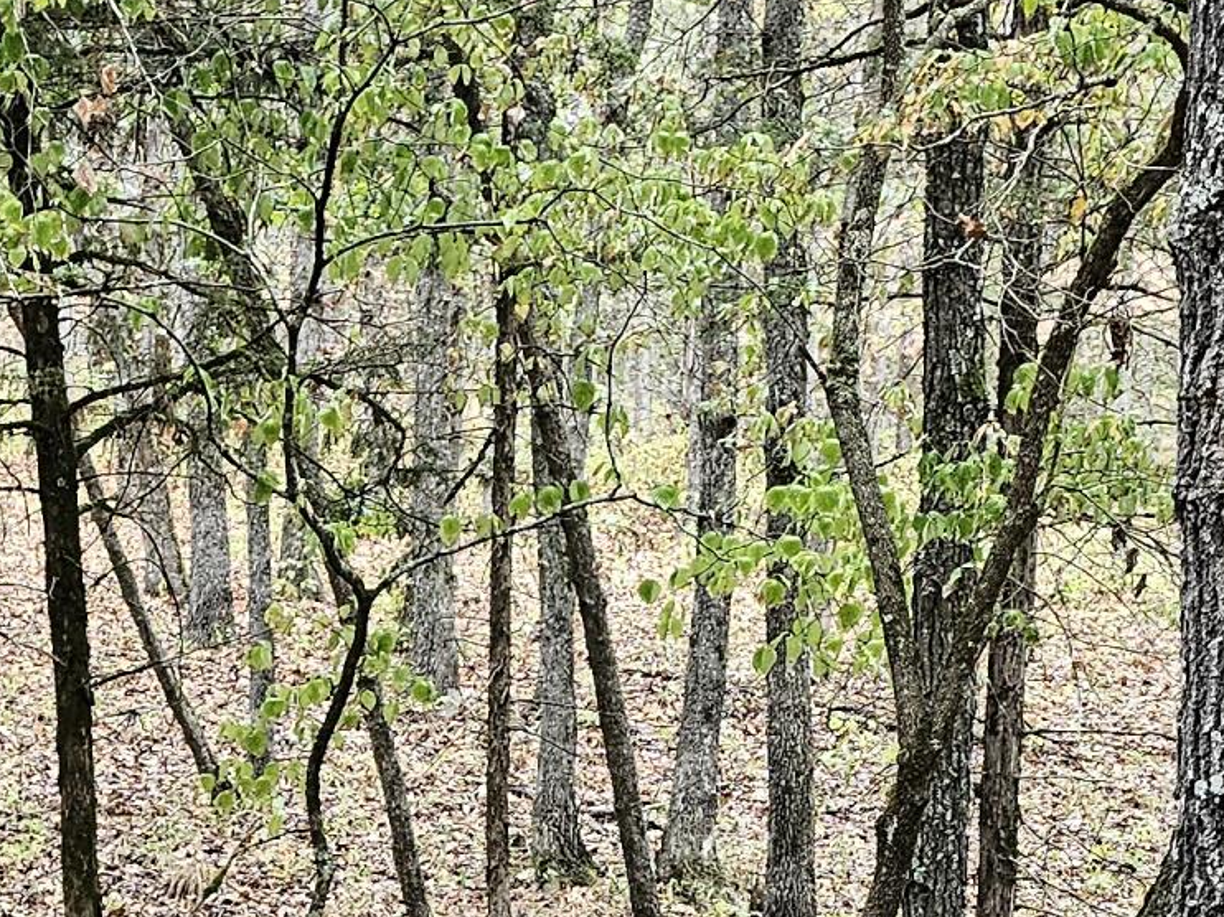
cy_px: 1438
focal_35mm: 93
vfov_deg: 14.6
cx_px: -51
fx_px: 3287
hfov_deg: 20.3
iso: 400
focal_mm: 6.3
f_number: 1.7
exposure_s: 1/120
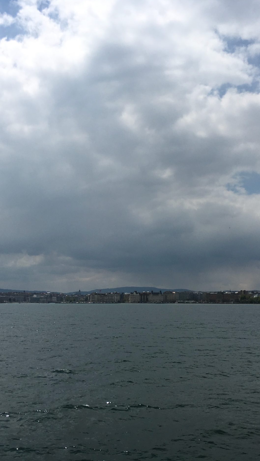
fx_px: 527
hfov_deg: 27.7
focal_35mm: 43
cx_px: 153
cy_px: 229
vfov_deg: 47.4
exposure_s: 1/5495
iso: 25
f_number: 2.2
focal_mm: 4.15
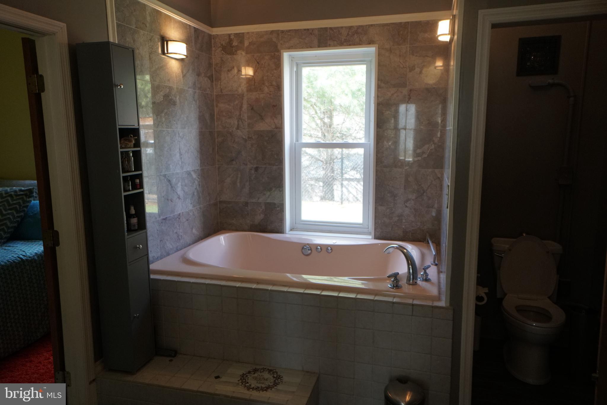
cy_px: 202
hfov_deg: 67.4
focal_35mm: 27
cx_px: 304
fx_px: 455
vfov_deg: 47.9
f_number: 4
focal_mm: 18
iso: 1000
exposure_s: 1/160
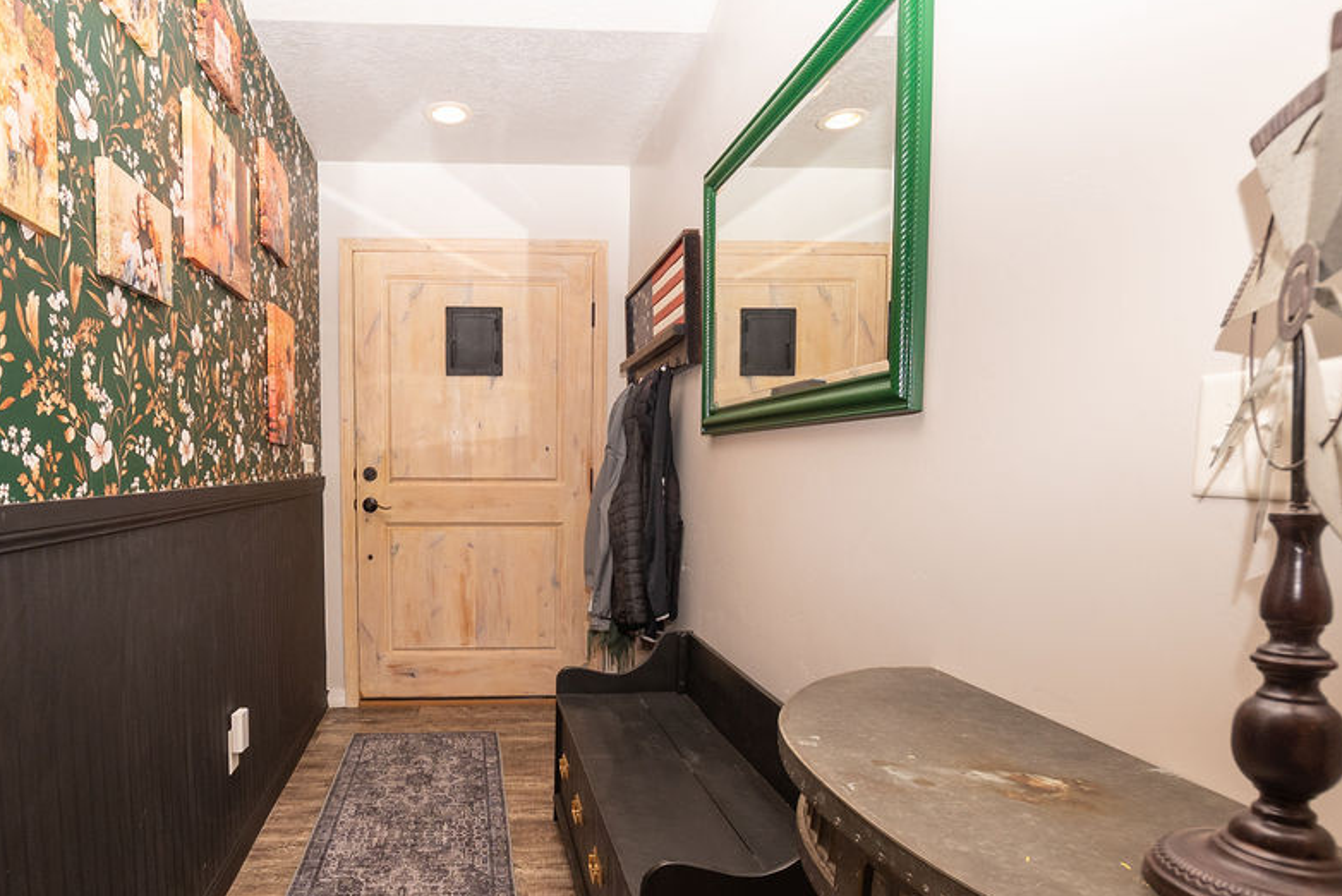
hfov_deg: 82.1
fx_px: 746
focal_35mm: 20
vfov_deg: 61.5
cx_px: 487
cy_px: 536
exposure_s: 1/200
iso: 200
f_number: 5
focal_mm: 10
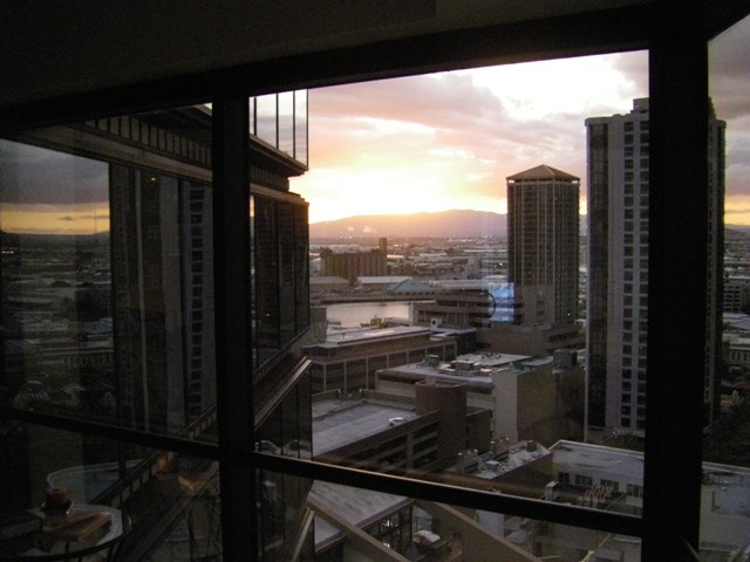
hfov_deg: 49.0
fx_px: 823
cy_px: 281
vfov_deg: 37.7
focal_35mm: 38
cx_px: 375
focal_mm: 6.3
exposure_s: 1/40
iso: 800
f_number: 3.5
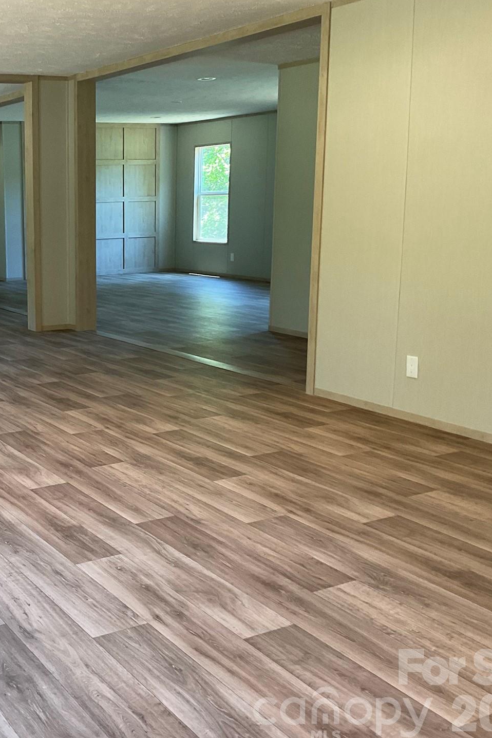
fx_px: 881
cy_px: 355
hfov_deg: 29.7
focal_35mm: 43
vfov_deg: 45.4
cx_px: 36
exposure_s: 1/60
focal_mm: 3
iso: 80
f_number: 1.8
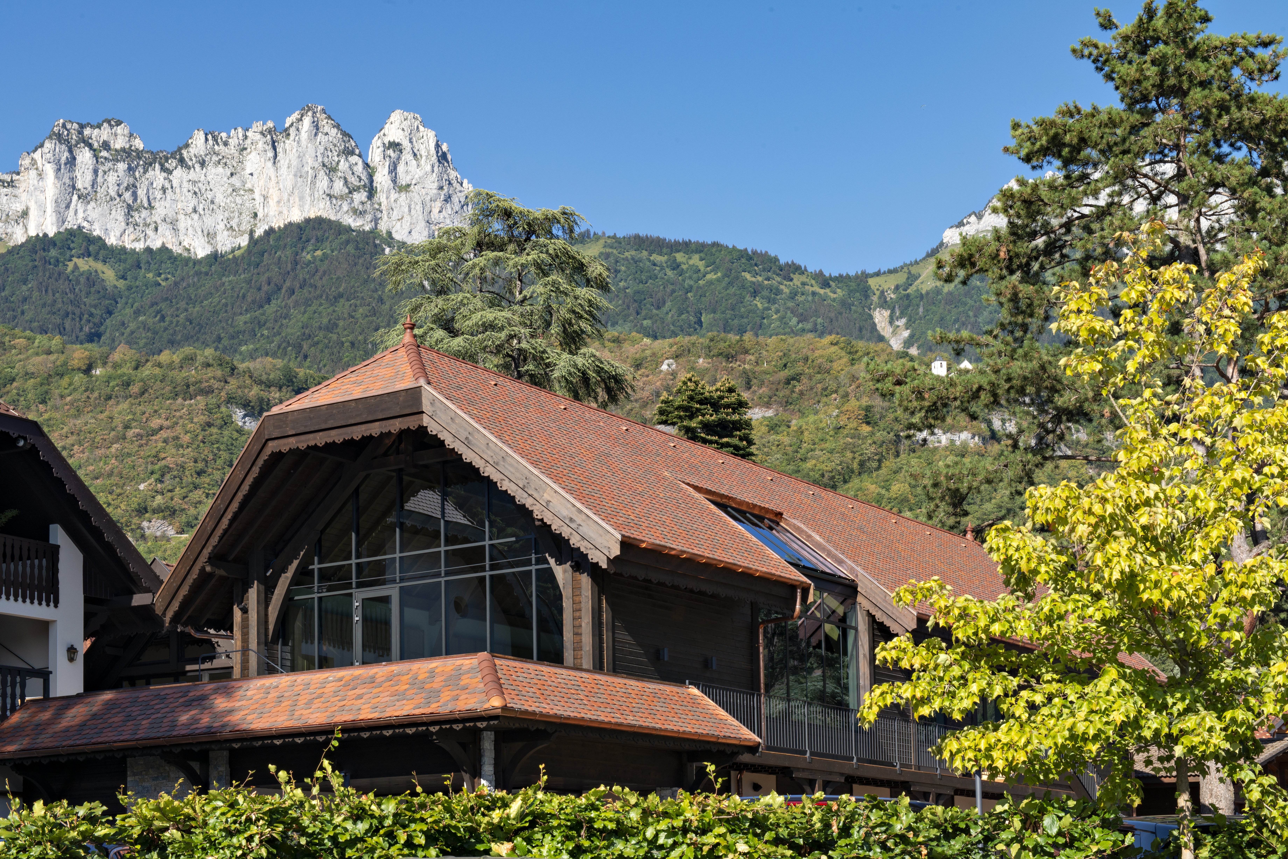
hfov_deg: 35.6
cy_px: 430
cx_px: 644
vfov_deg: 24.2
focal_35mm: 56
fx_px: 2004
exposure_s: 1/60
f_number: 16
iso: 200
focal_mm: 56
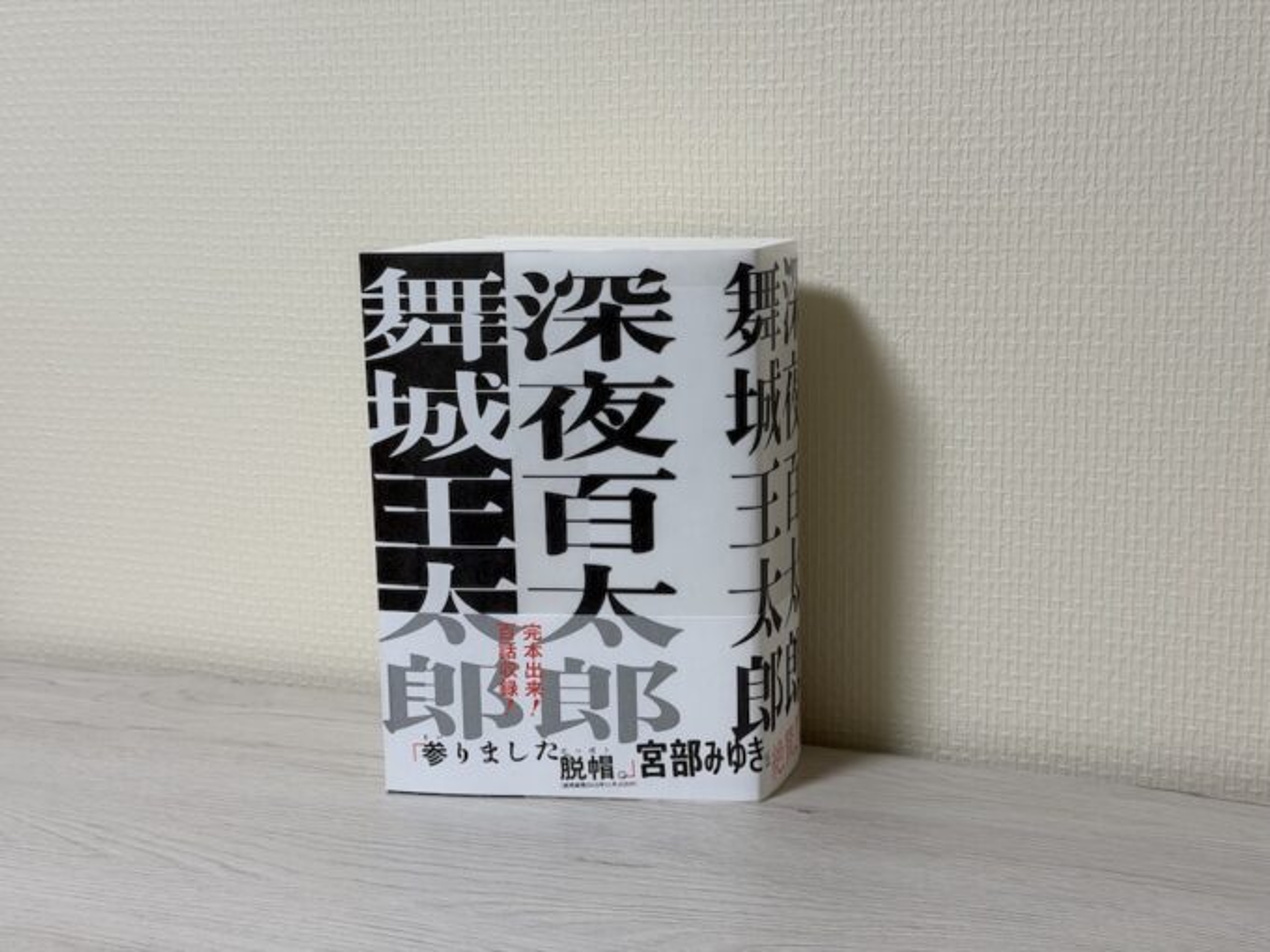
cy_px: 476
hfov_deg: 39.7
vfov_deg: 30.3
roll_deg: +0.9
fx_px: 1761
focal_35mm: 48
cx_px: 635
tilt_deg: -11.7
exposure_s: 1/75
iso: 50
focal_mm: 6.76
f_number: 1.78
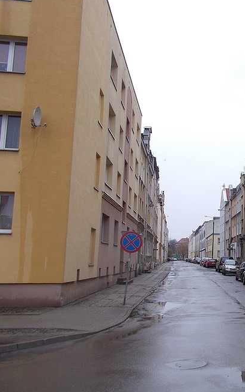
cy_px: 195
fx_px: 406
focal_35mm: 38
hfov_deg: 30.9
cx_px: 250
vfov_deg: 51.5
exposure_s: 1/320
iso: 80
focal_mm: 4.6
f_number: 3.2
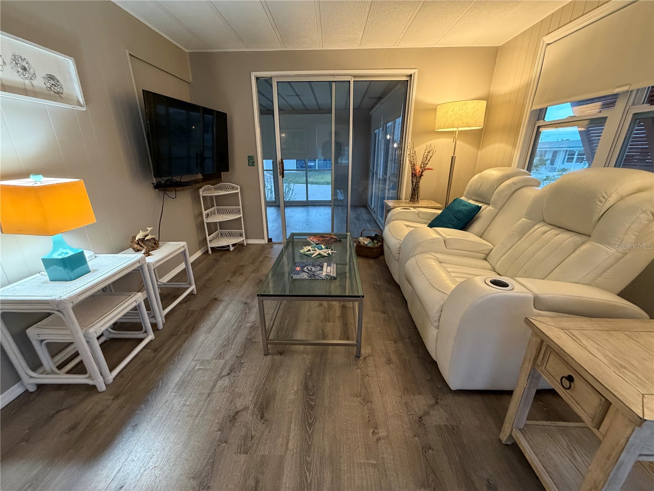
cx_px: 327
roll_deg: -0.1
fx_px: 265
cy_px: 246
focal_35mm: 14
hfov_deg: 102.1
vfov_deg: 85.7
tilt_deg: -18.6
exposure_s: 1/60
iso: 500
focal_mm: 2.22
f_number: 2.2
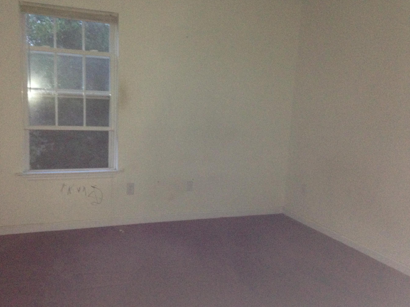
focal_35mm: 37
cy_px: 161
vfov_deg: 38.7
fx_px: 438
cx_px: 185
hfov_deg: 50.1
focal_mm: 4.13
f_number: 2.4
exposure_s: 1/16
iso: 500
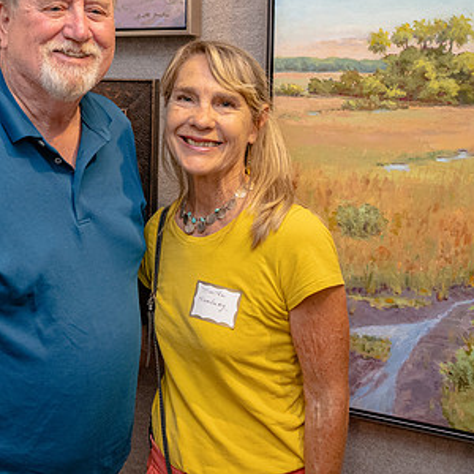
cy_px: 136
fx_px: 713
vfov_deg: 36.2
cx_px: 60
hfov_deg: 35.0
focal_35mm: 46
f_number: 7.1
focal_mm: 24
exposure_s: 1/125
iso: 3200
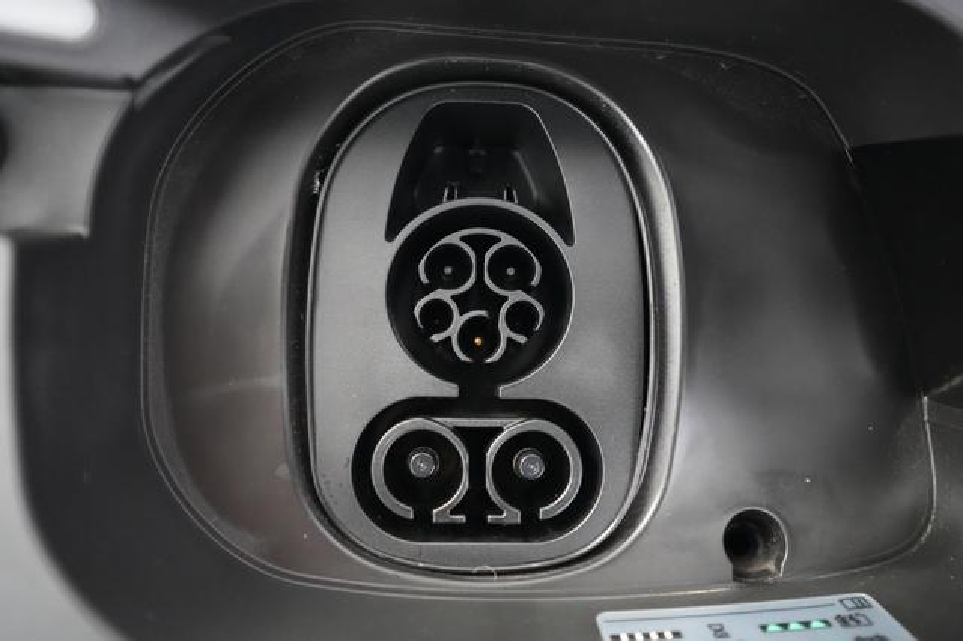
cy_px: 320
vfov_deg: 46.4
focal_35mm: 28
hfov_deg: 65.5
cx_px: 482
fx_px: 749
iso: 12800
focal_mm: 28
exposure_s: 1/50
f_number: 2.8
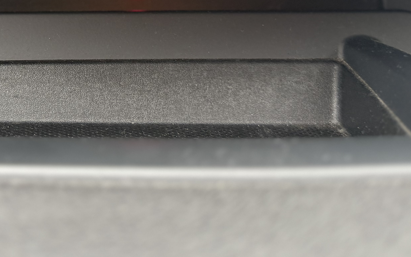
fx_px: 661
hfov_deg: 33.3
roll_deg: -0.9
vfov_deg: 20.9
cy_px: -31
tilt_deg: -15.6
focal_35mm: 59
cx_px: 69
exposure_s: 1/105
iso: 200
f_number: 1.78
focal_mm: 6.76
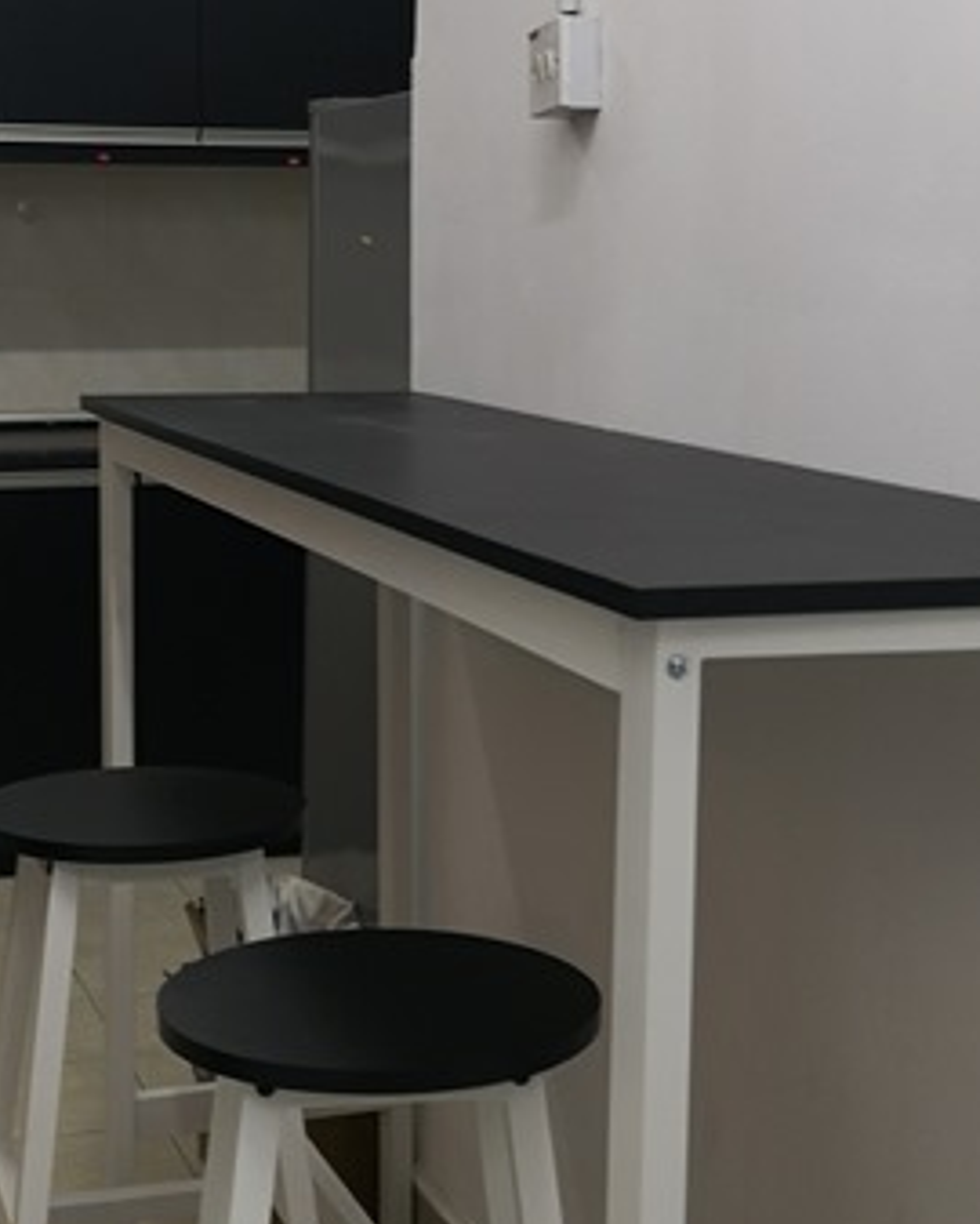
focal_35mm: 62
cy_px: 450
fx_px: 2246
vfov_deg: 30.3
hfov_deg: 24.6
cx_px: 372
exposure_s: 1/50
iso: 100
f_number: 1.6
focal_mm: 3.95
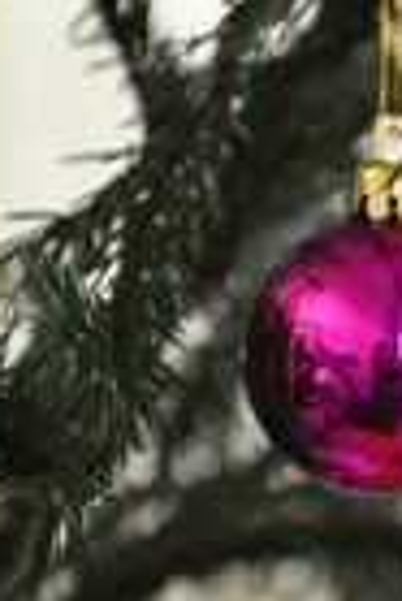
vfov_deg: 3.5
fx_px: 9740
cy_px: 346
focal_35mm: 583
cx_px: 659
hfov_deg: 2.4
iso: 1250
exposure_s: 1/30
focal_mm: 92
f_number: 5.6
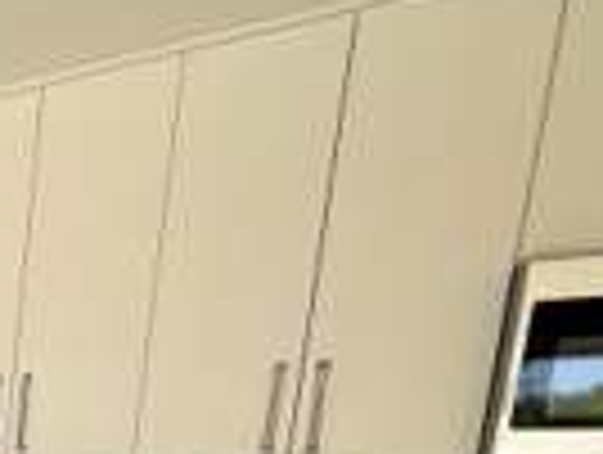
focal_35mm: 50
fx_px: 873
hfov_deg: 23.9
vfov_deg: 24.9
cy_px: 607
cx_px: -418
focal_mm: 2.22
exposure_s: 1/120
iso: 64
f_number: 2.2
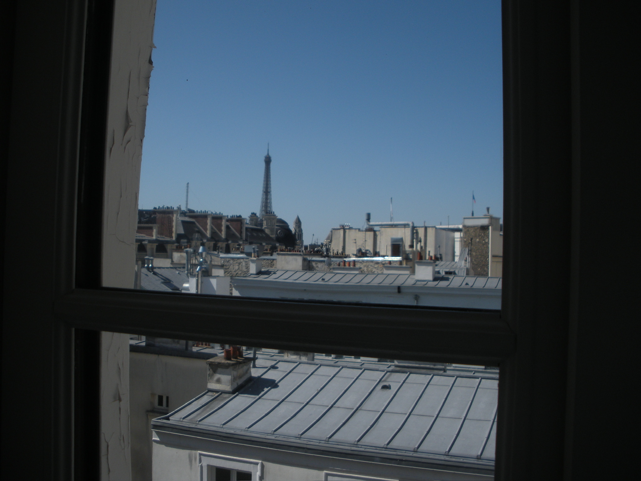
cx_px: 320
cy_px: 240
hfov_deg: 51.4
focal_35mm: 36
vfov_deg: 39.7
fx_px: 667
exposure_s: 1/1149
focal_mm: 6.3
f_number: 3.5
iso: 64
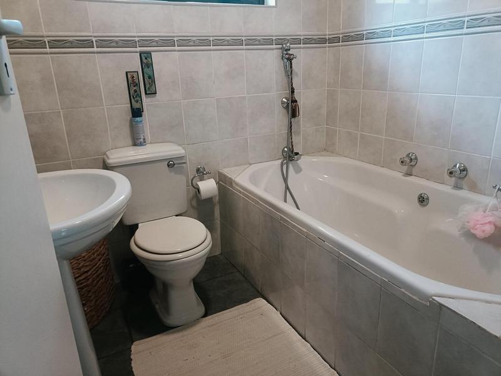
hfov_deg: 69.4
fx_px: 362
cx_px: 250
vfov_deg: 54.9
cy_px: 188
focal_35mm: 25
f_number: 1.7
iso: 1600
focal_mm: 4.7
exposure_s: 1/25
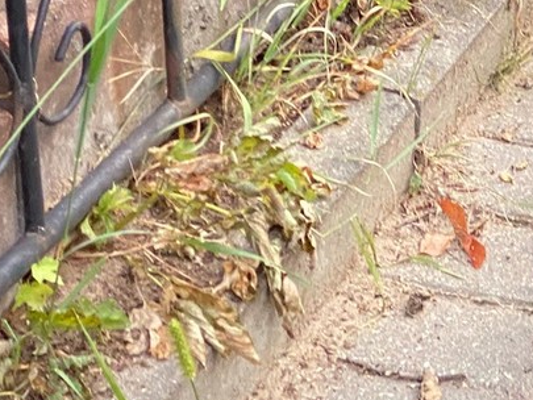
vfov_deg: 8.0
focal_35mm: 185
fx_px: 2849
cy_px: -28
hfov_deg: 10.1
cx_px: 926
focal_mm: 6
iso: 160
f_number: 2
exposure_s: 1/101
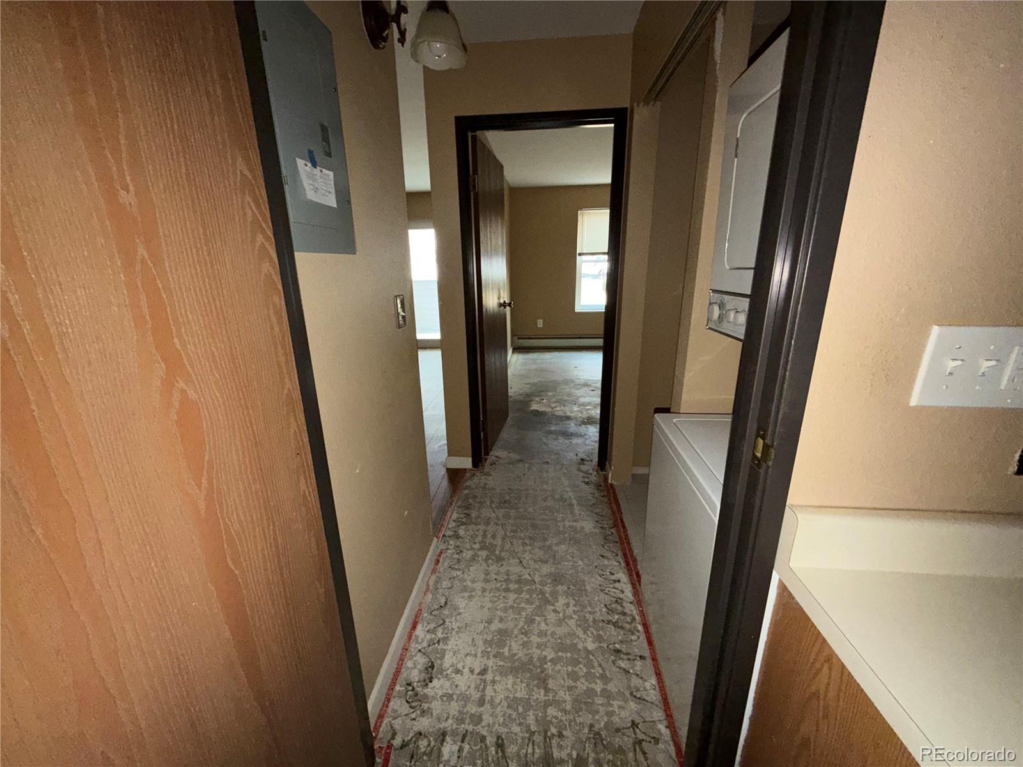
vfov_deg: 85.7
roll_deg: +2.2
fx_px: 414
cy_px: 384
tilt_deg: -16.0
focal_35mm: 14
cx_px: 512
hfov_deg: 102.1
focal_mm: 2.22
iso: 200
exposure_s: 1/37
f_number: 2.2
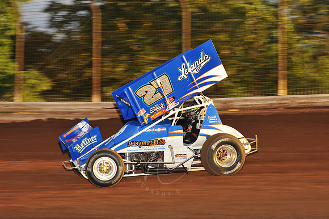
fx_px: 840
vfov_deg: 14.8
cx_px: 164
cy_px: 110
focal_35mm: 92
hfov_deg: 22.2
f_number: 9
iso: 1000
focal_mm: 92
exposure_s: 1/320
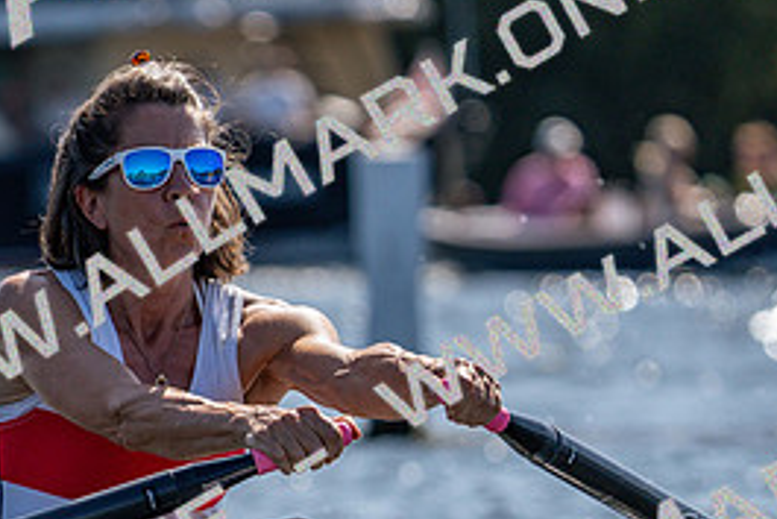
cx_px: 161
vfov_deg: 2.0
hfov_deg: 3.0
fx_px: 15030
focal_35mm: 696
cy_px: 476
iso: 250
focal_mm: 318
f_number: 6.3
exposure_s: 1/2000
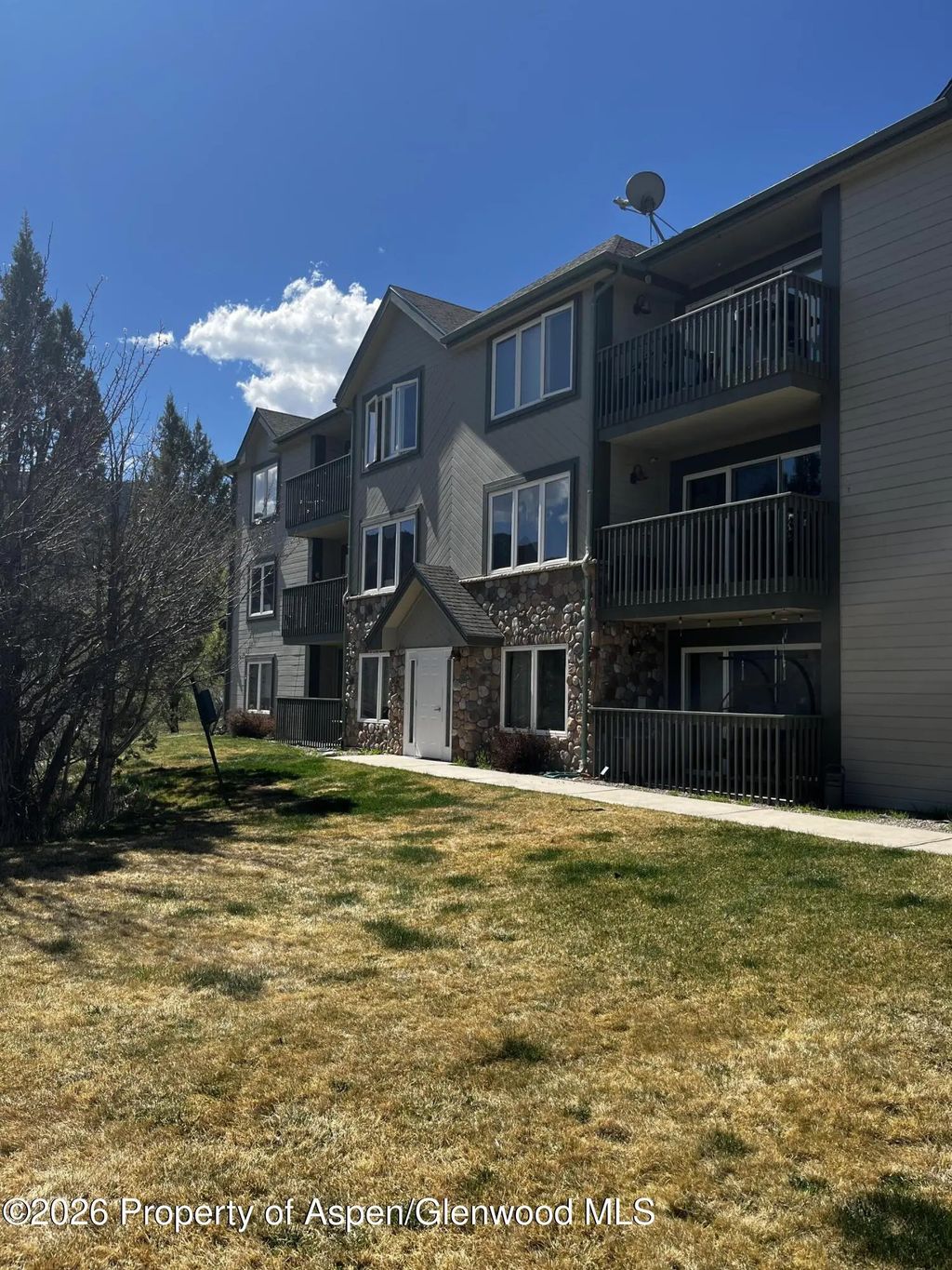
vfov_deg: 67.3
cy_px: 635
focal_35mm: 26
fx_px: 953
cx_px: 476
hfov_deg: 53.1
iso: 50
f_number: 1.6
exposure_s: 1/3049
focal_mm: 5.1
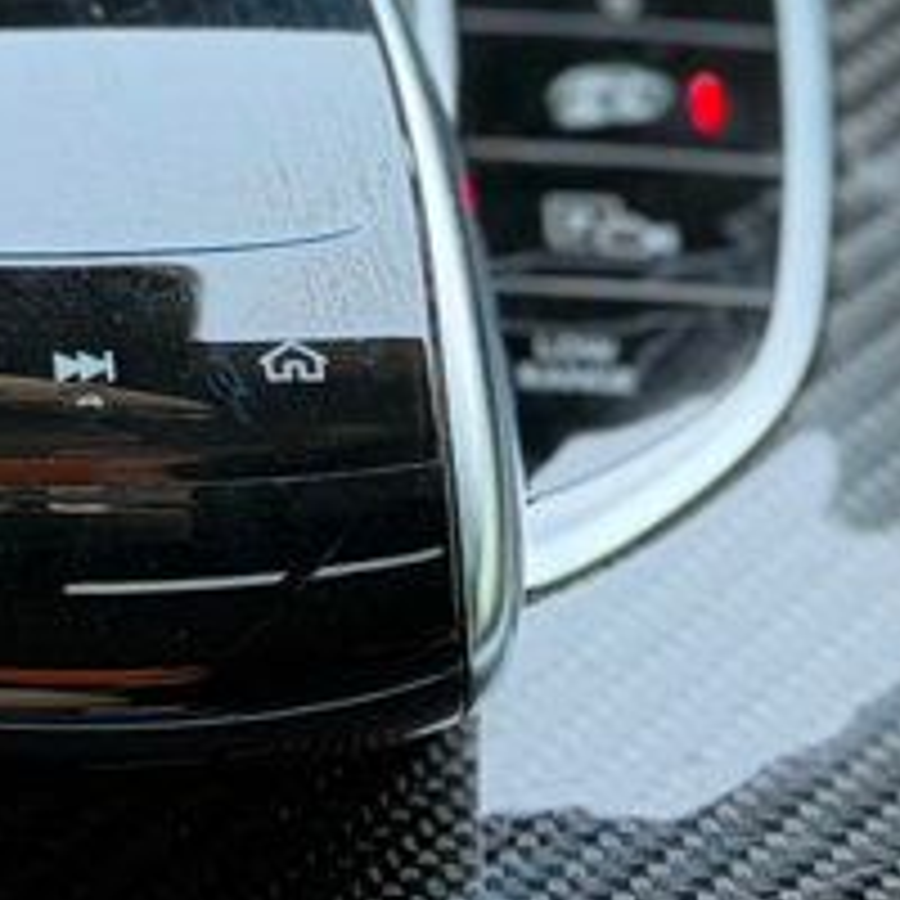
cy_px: 14
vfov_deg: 8.0
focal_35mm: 217
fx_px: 6383
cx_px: -270
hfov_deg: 8.0
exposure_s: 1/121
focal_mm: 6.76
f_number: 1.78
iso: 100
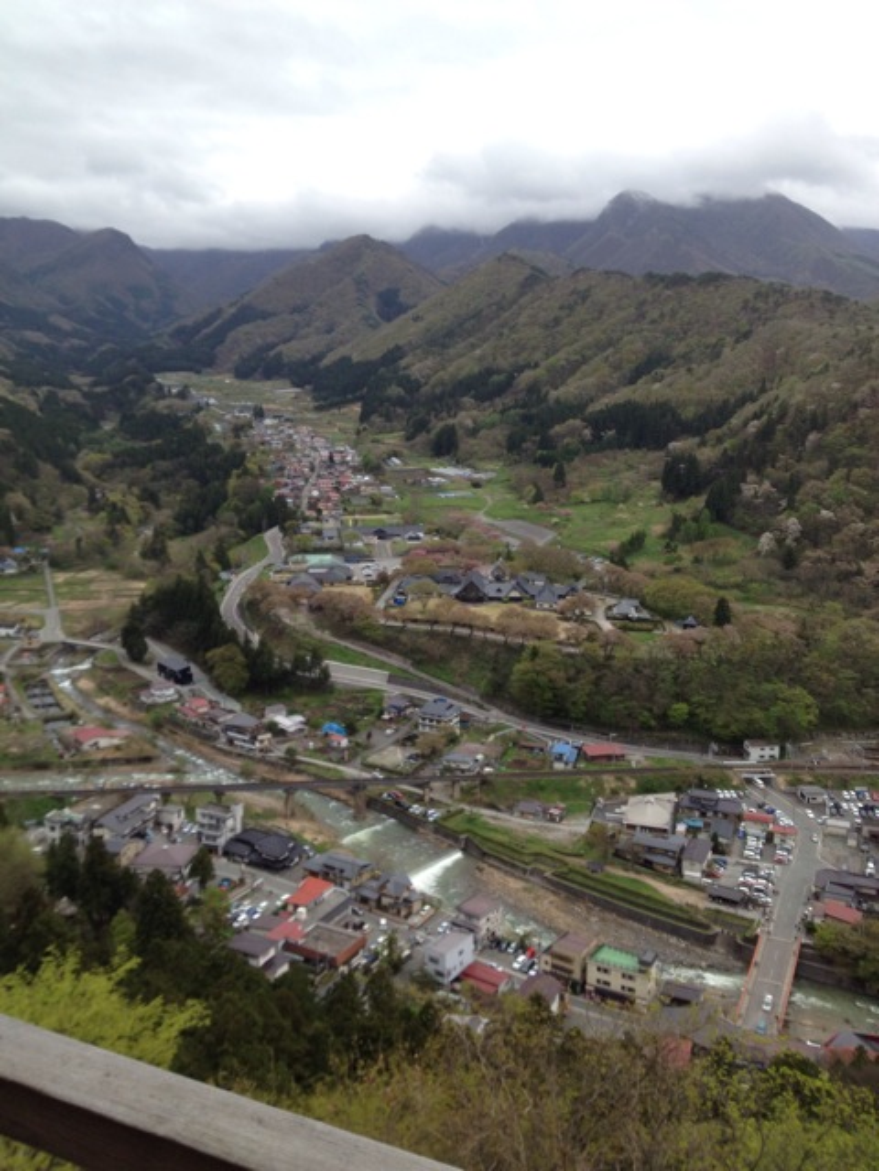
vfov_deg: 52.6
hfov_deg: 40.7
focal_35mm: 35
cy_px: 586
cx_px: 440
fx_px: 1185
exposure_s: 1/297
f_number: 2.4
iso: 64
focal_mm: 4.28
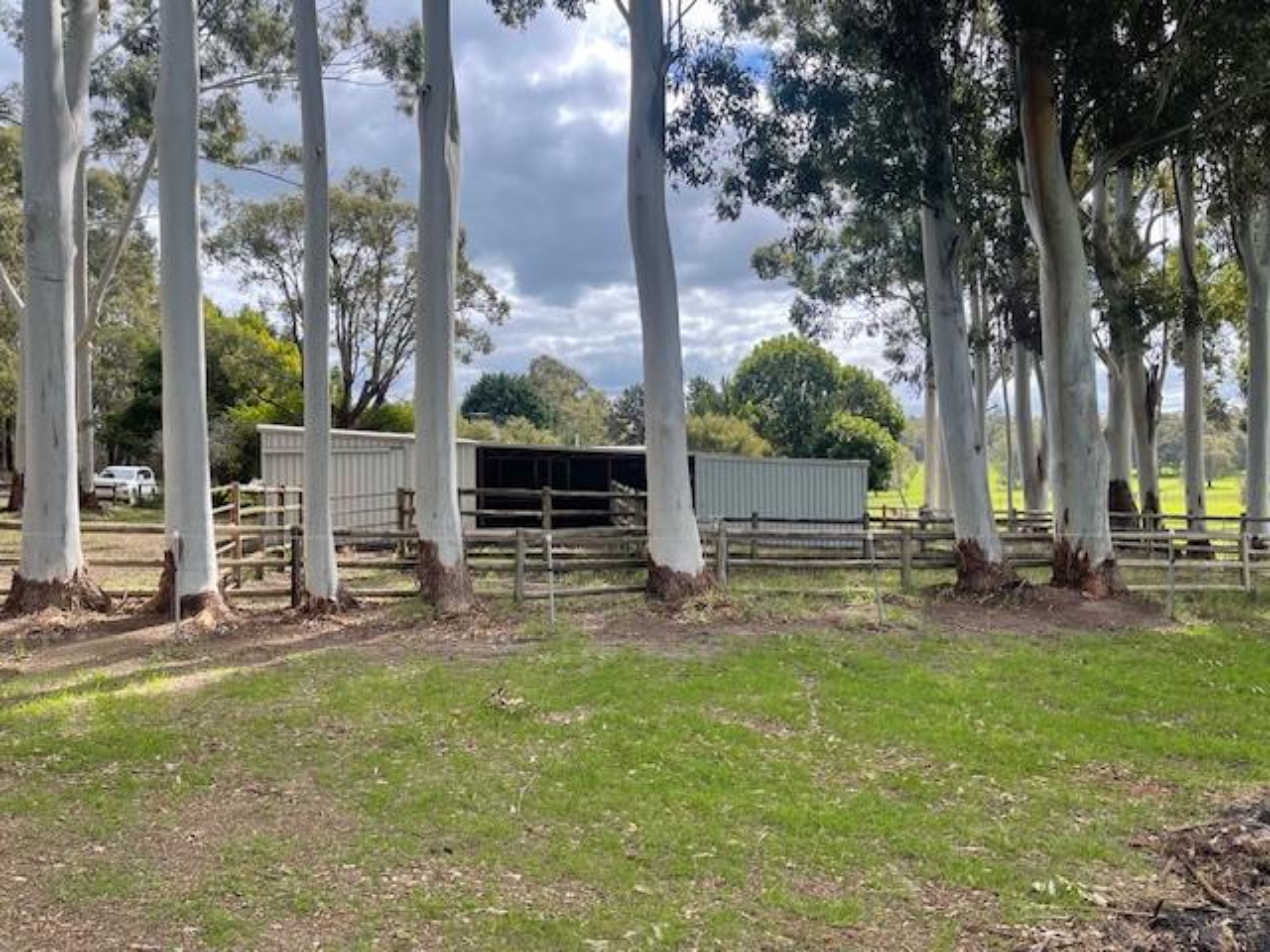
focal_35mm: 25
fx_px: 917
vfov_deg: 54.9
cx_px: 635
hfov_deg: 69.4
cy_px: 476
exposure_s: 1/1667
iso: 32
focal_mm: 5.1
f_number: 1.6
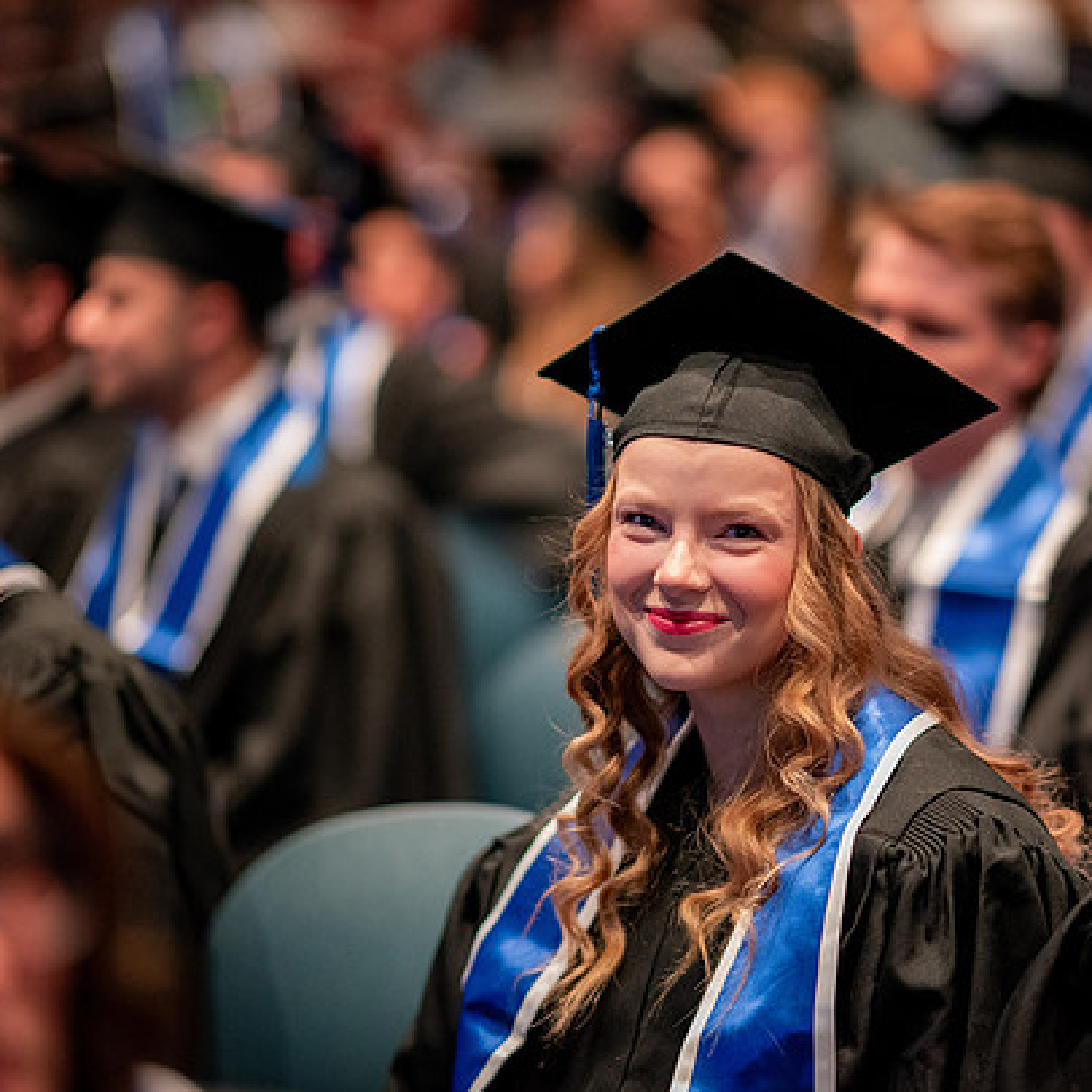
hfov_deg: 12.7
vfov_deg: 12.7
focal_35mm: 137
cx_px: 695
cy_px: 538
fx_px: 4890
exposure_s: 1/200
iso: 3200
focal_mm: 105
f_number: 1.4
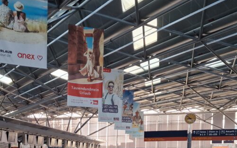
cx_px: 60
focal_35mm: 50
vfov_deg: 23.5
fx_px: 323
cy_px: 181
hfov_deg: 39.3
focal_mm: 6.4
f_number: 1.8
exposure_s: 1/180
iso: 50
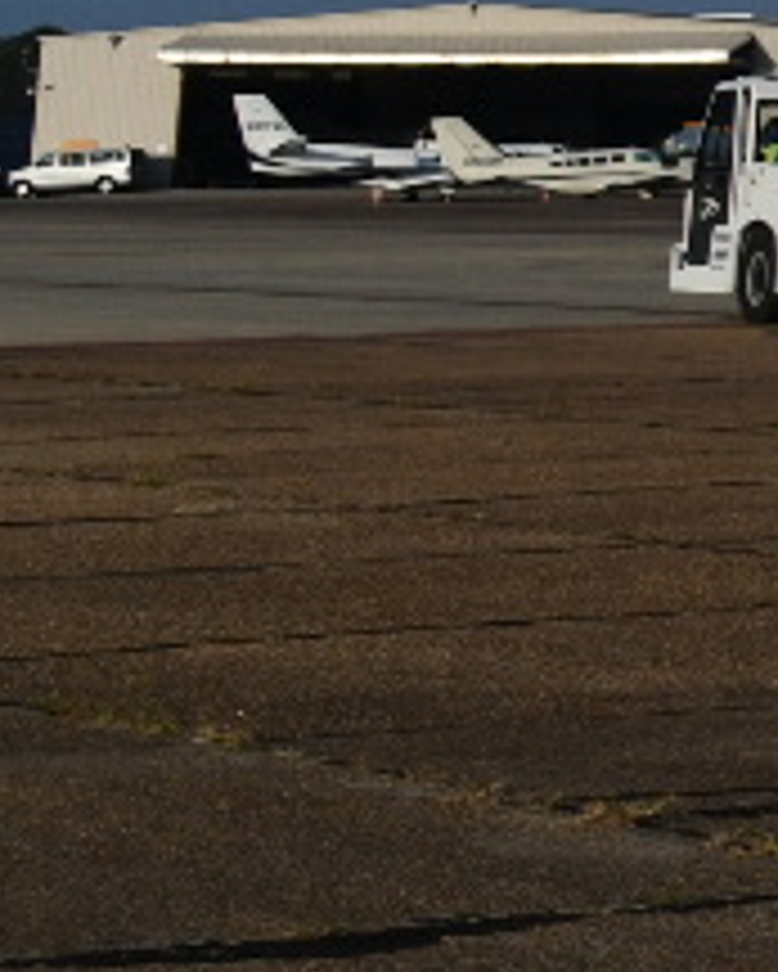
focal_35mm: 225
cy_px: -860
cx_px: 3526
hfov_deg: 5.6
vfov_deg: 8.2
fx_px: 6471
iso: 400
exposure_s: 1/5000
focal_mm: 32
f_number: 5.6
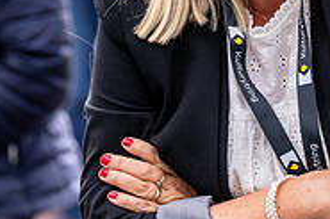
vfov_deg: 2.7
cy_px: -84
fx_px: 4597
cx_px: 328
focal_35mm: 502
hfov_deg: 4.1
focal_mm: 111
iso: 100
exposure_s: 1/400
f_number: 2.8
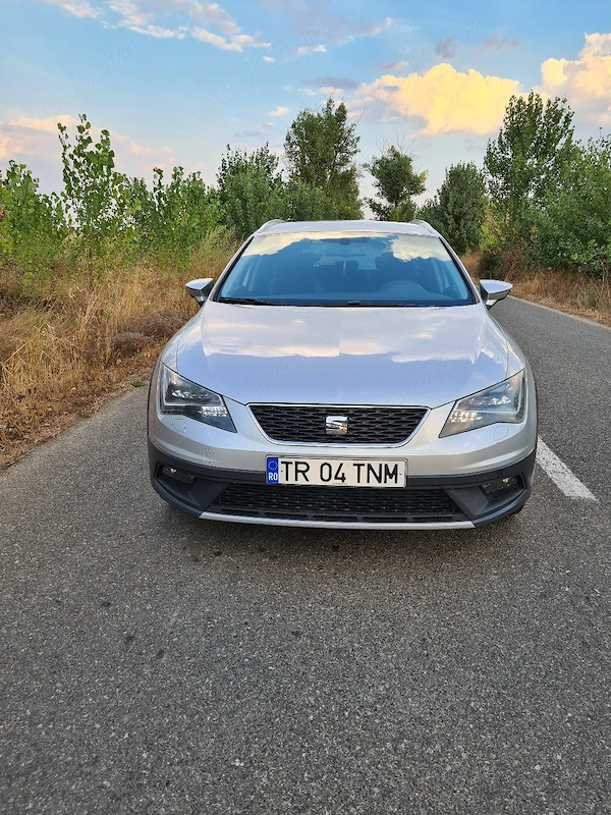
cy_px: 408
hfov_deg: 53.1
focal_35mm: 26
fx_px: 612
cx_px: 306
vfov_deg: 67.3
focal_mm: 5.4
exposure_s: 1/400
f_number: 1.8
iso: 50
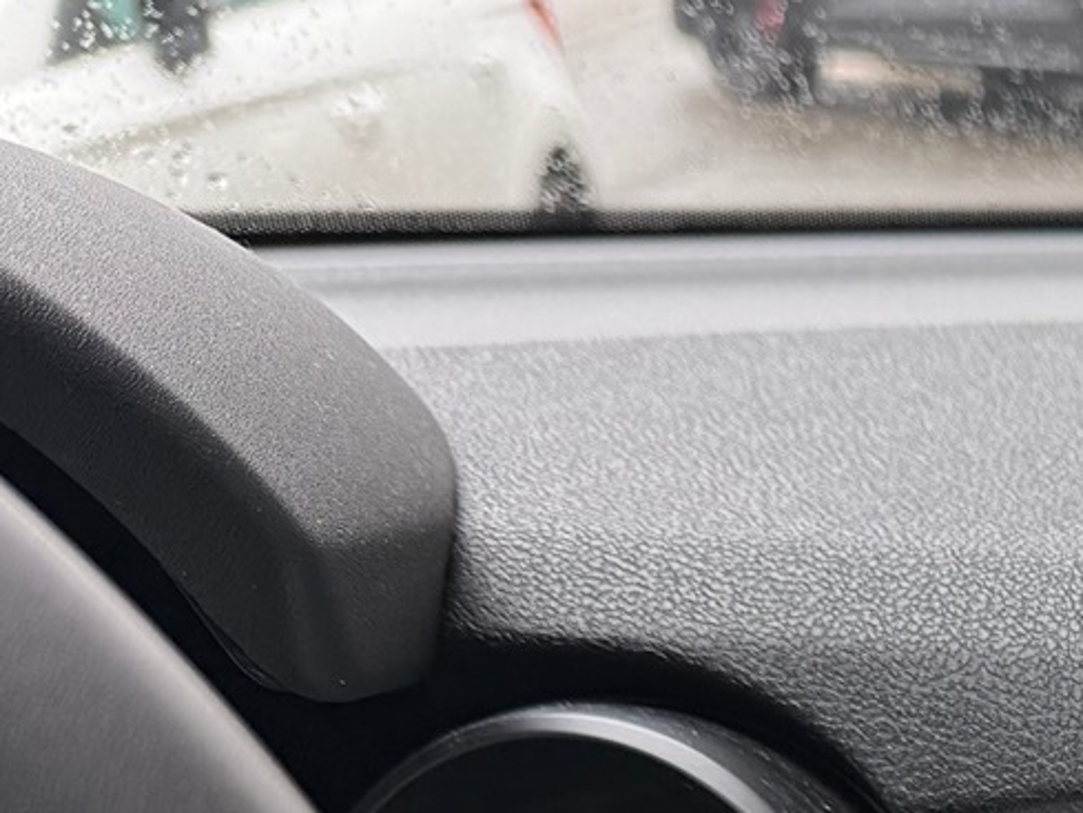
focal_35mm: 99
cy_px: 1513
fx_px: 3098
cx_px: 2013
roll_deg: -3.7
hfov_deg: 16.3
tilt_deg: -26.0
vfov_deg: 13.3
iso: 100
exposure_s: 1/344
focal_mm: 6.76
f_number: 1.78
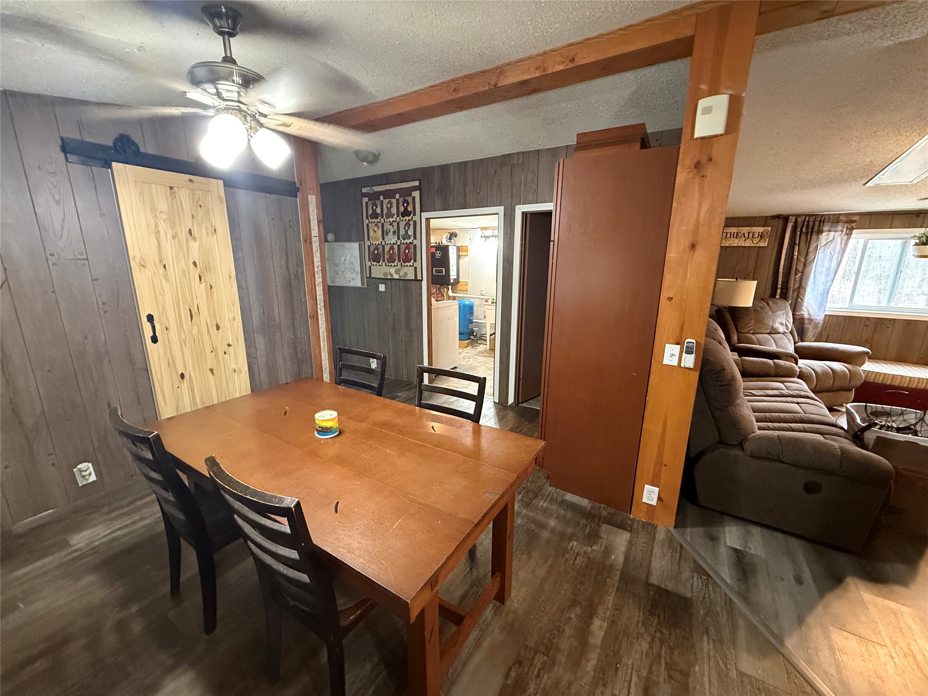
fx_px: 375
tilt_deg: -12.2
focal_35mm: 14
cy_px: 348
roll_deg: +0.4
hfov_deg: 102.1
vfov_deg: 85.7
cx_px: 464
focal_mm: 2.22
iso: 1000
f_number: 2.2
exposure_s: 1/60
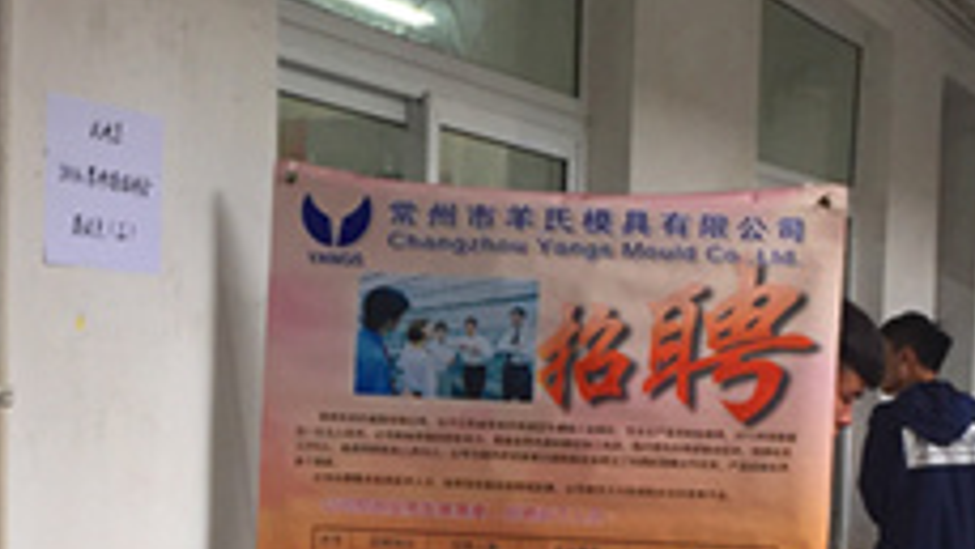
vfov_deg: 14.0
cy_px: 570
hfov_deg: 24.8
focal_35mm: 85
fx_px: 2198
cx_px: 304
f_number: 2.2
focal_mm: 4.15
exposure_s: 1/60
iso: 40
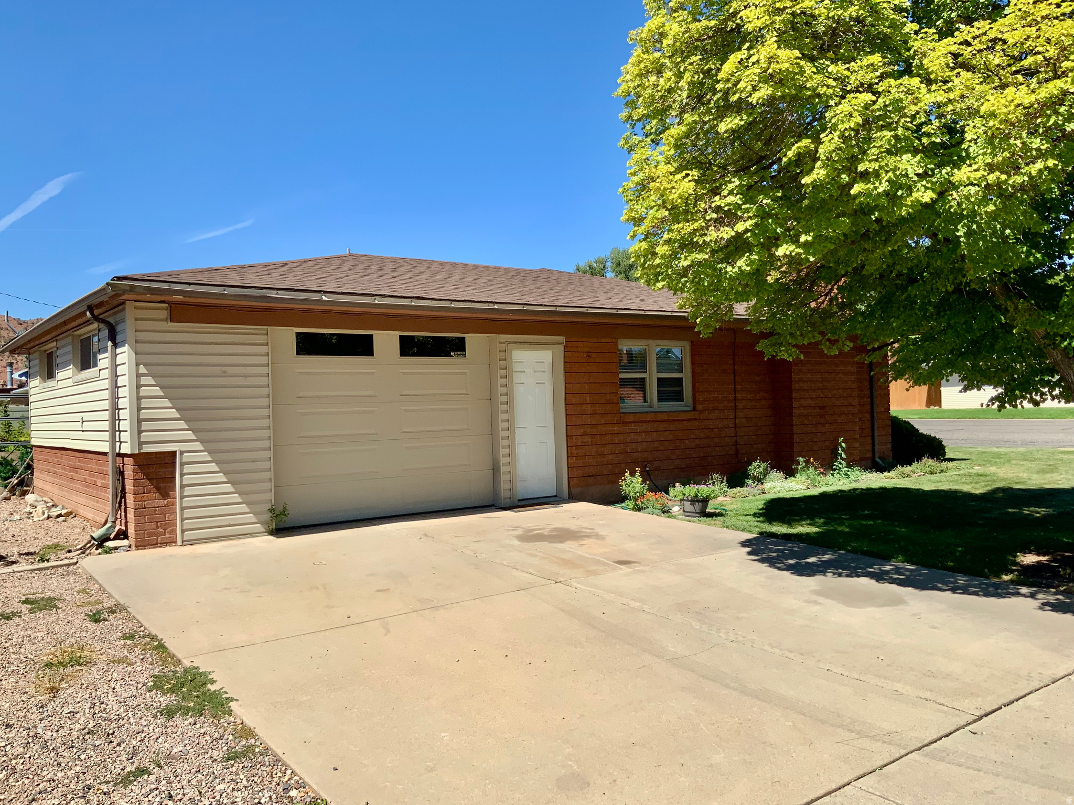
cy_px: 402
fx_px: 900
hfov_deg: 61.7
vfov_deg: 48.2
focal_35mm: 29
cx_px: 537
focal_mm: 3
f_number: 1.8
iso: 20
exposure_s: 1/2320
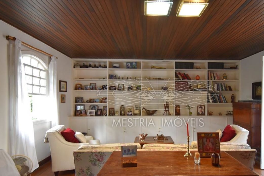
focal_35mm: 22
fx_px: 161
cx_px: 158
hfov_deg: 77.7
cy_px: 102
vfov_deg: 57.0
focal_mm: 12
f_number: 4
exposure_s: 1/60
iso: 1400
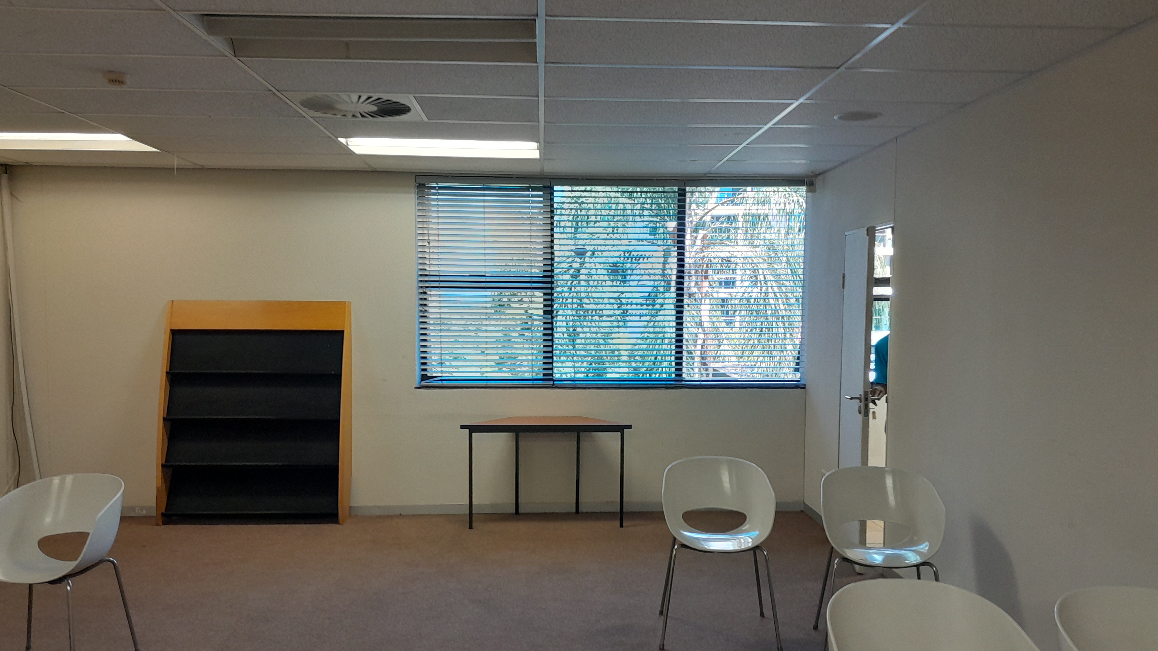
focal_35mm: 30
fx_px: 921
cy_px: 360
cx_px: 588
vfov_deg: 38.9
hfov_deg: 64.3
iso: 200
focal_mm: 4
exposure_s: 1/50
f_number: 1.8
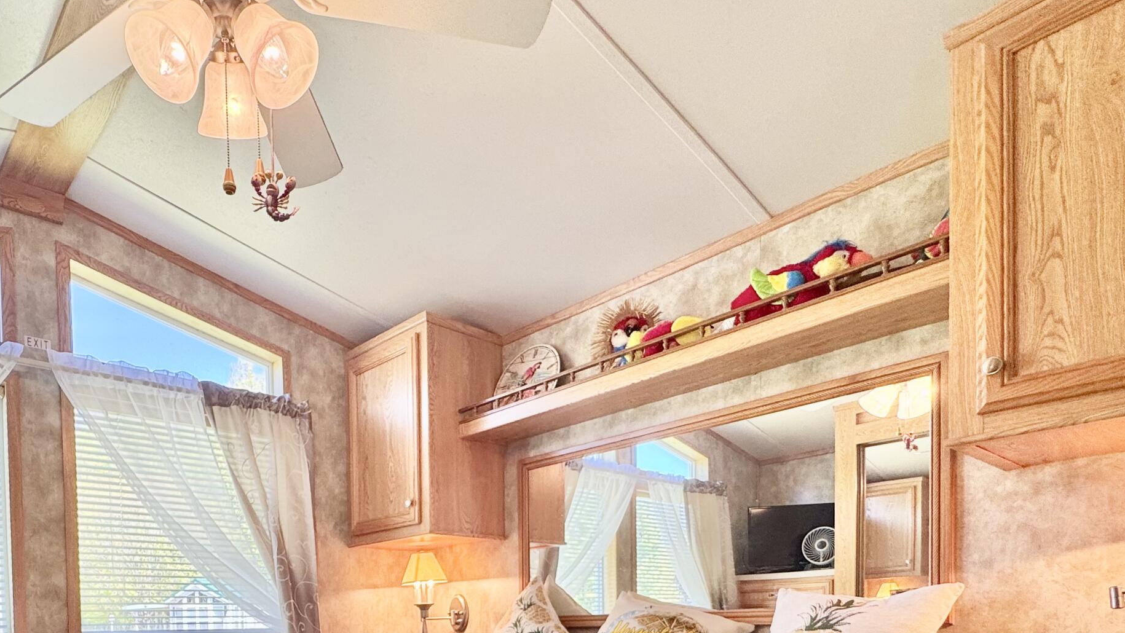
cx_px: 376
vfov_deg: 39.7
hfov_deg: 71.9
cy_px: 651
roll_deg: +1.3
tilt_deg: -2.2
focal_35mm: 25
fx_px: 746
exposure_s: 1/120
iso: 50
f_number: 2.2
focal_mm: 2.22
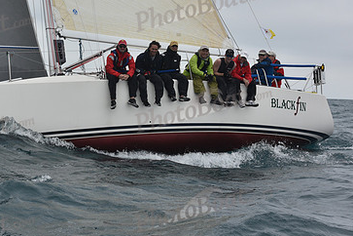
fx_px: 1098
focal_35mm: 112
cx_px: 86
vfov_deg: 12.2
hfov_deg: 18.1
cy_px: 71
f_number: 10
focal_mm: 70
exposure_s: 1/800
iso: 250
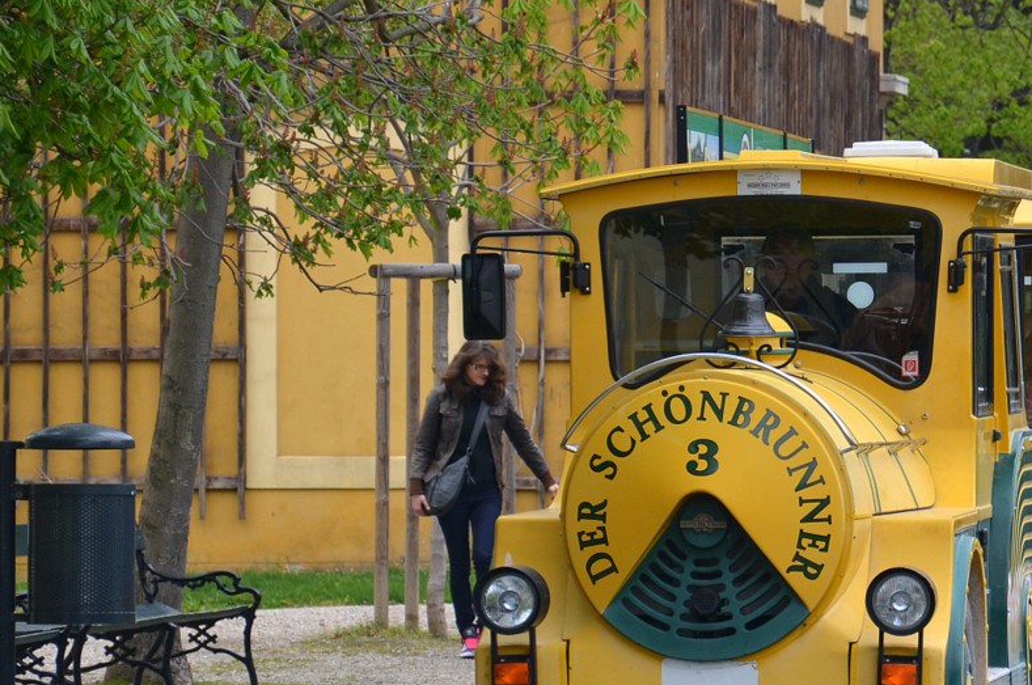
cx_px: 767
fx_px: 6863
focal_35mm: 240
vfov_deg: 5.7
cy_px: 407
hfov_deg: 8.6
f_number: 5.6
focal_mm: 105
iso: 320
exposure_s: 1/500
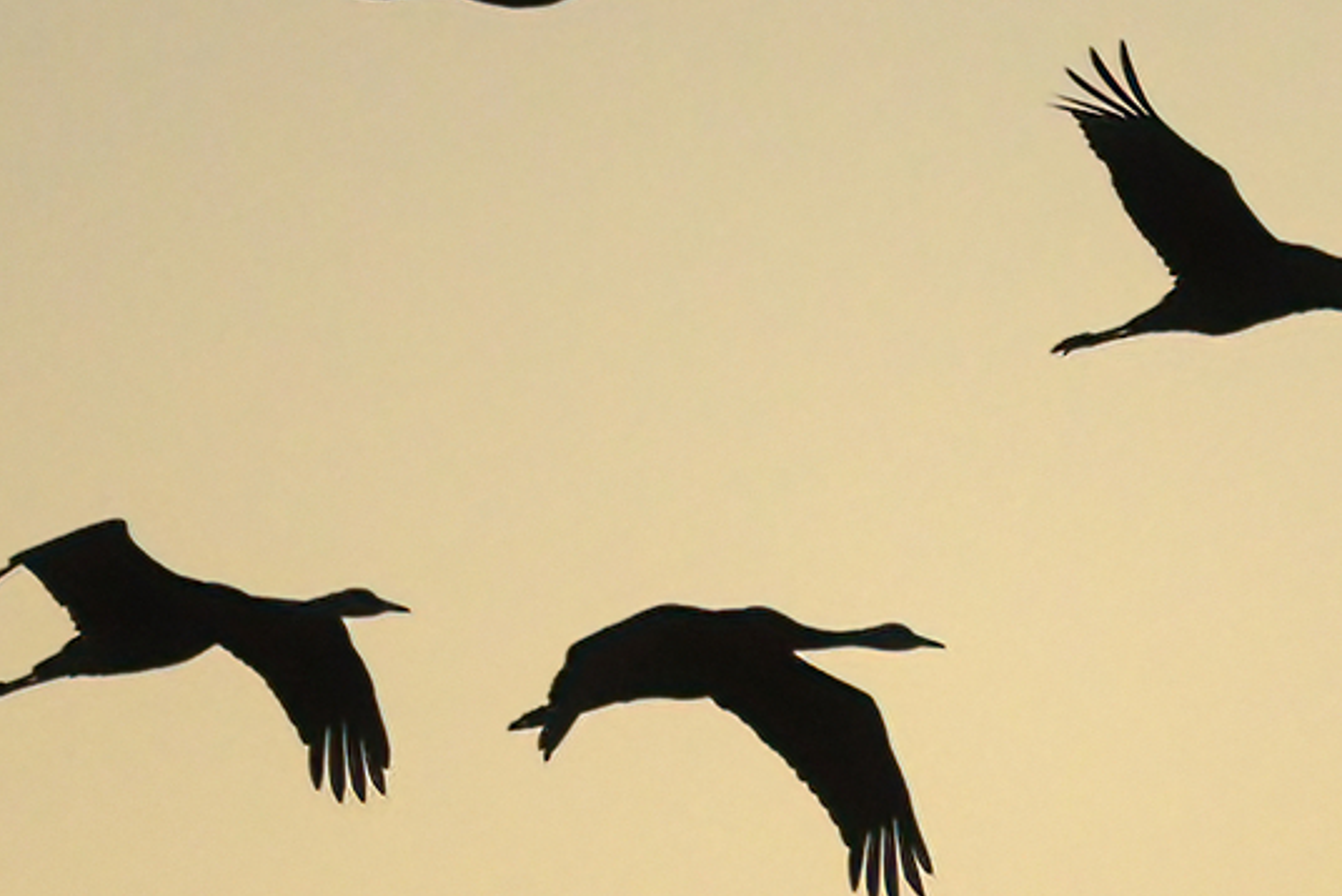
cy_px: 753
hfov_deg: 1.2
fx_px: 62583
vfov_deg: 0.8
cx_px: 719
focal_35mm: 1678
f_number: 5.6
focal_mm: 500
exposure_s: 1/8000
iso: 4000
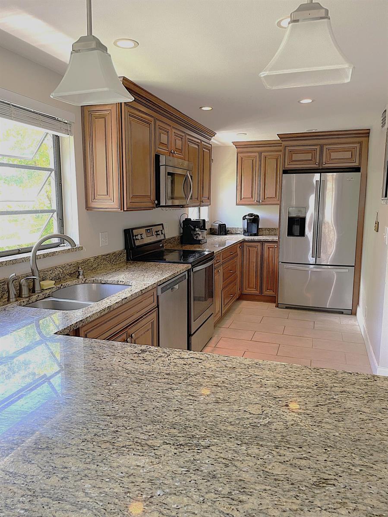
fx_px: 389
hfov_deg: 53.0
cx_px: 194
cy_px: 258
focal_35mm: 26
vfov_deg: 67.3
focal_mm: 4.2
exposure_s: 1/60
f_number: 1.6
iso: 160
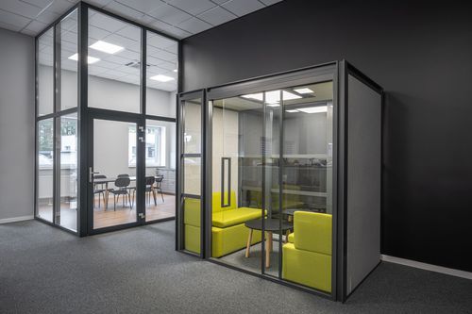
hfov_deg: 78.6
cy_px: 157
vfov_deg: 57.2
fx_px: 288
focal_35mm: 22
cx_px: 236
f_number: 9
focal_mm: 22
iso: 100
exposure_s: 2.5
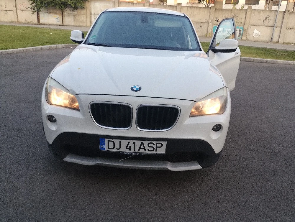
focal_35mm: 28
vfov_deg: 49.9
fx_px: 239
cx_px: 148
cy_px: 111
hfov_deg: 63.4
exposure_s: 1/100
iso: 163
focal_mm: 4.27
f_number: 1.8
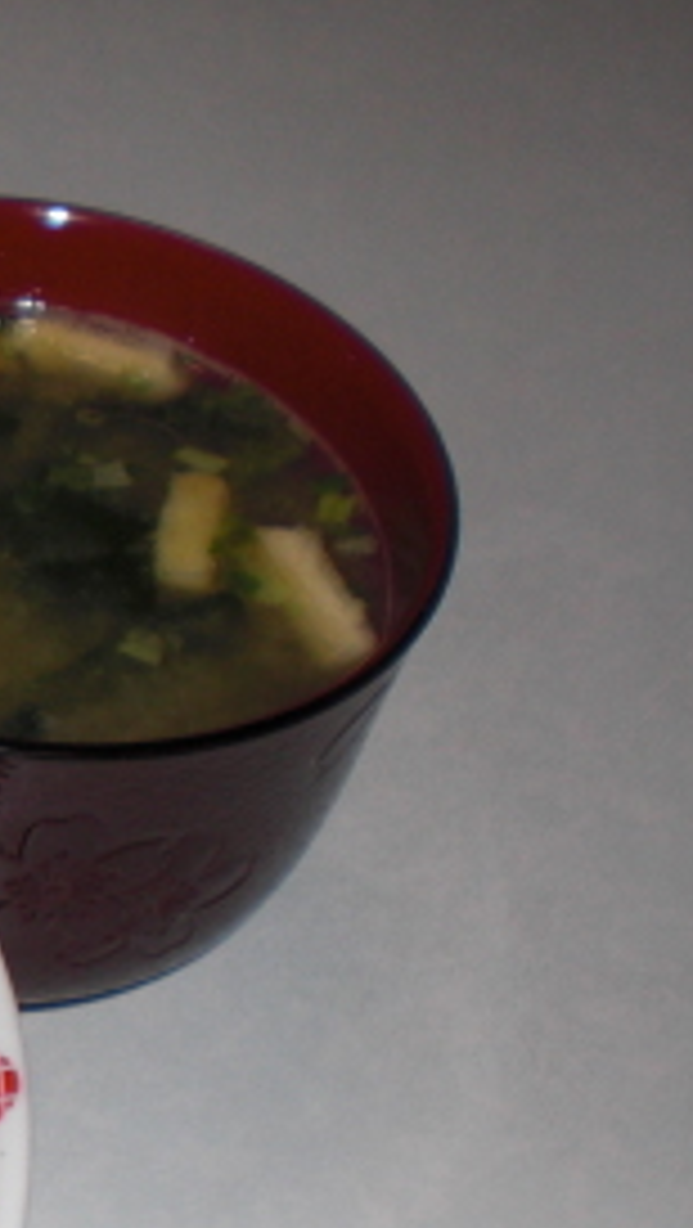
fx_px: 3162
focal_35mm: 97
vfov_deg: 21.6
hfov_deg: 11.3
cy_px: 1071
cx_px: -716
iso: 64
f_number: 3.1
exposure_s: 1/60
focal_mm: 6.3
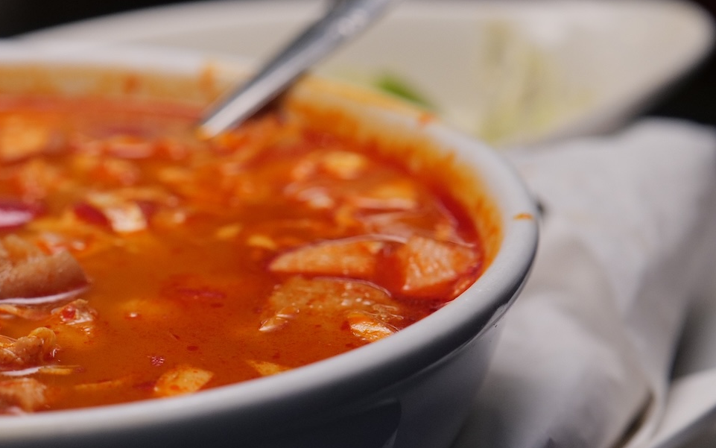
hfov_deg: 19.2
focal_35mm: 106
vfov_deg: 12.3
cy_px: 269
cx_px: 54
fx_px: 2069
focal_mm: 50
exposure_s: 1/200
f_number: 4.5
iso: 2000
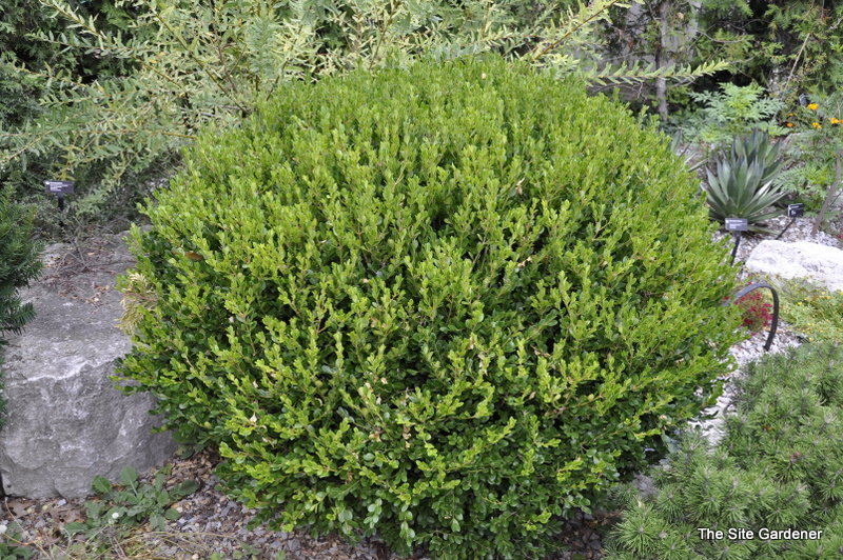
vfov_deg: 39.9
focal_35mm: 33
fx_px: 772
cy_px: 280
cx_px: 422
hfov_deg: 57.3
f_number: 5
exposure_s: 1/100
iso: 400
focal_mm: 22
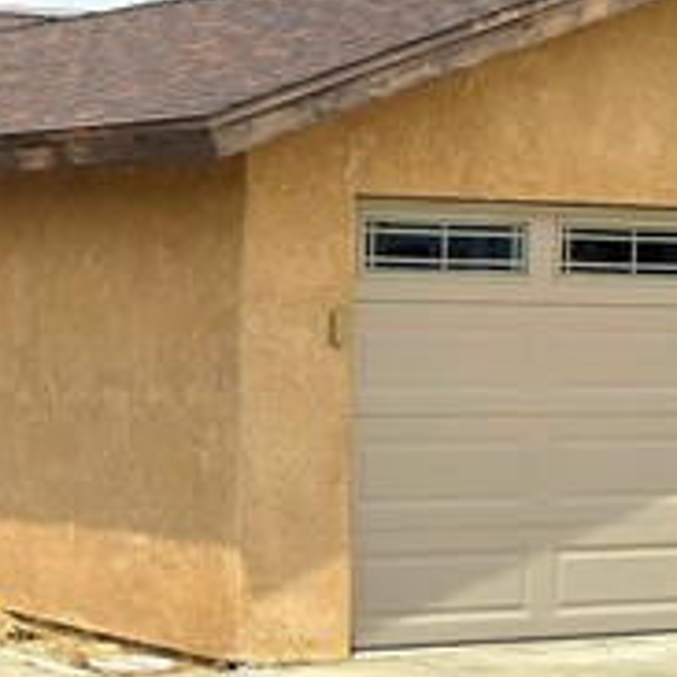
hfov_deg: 14.6
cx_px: -222
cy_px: 215
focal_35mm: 114
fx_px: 2522
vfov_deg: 15.3
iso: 12
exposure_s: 1/1250
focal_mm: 6.3
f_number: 1.7
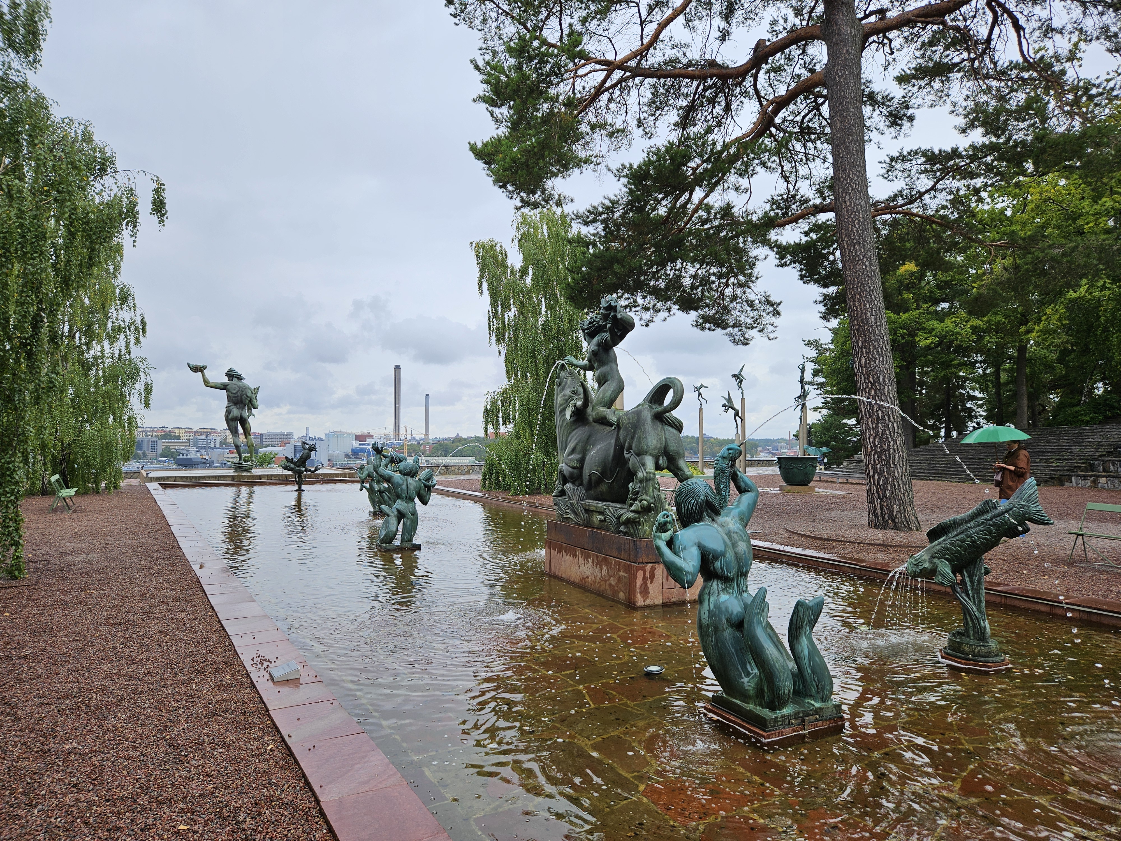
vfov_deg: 58.9
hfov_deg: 73.9
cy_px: 420
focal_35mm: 23
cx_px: 560
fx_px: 745
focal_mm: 5.4
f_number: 1.8
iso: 25
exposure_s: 1/1008
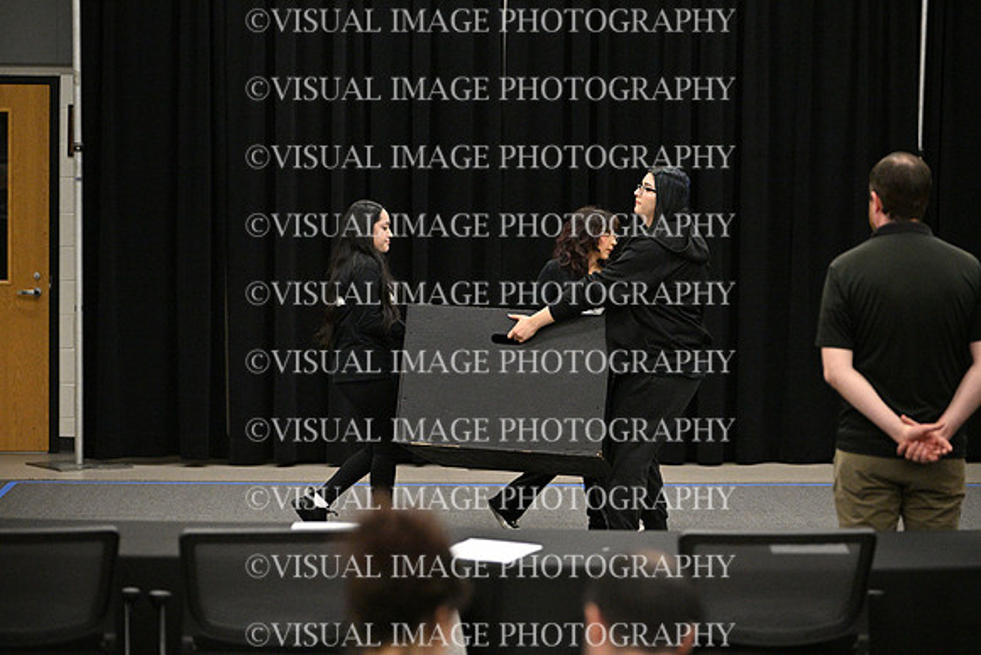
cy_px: 328
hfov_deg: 20.4
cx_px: 490
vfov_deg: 13.7
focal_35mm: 100
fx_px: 2726
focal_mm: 100
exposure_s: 1/1000
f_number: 2.7
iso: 6400
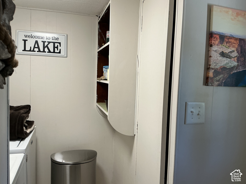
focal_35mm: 29
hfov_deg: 61.7
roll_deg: -3.0
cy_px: 92
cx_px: 123
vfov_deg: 48.2
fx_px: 206
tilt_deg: -3.1
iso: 64
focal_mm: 3
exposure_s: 1/60
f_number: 1.8
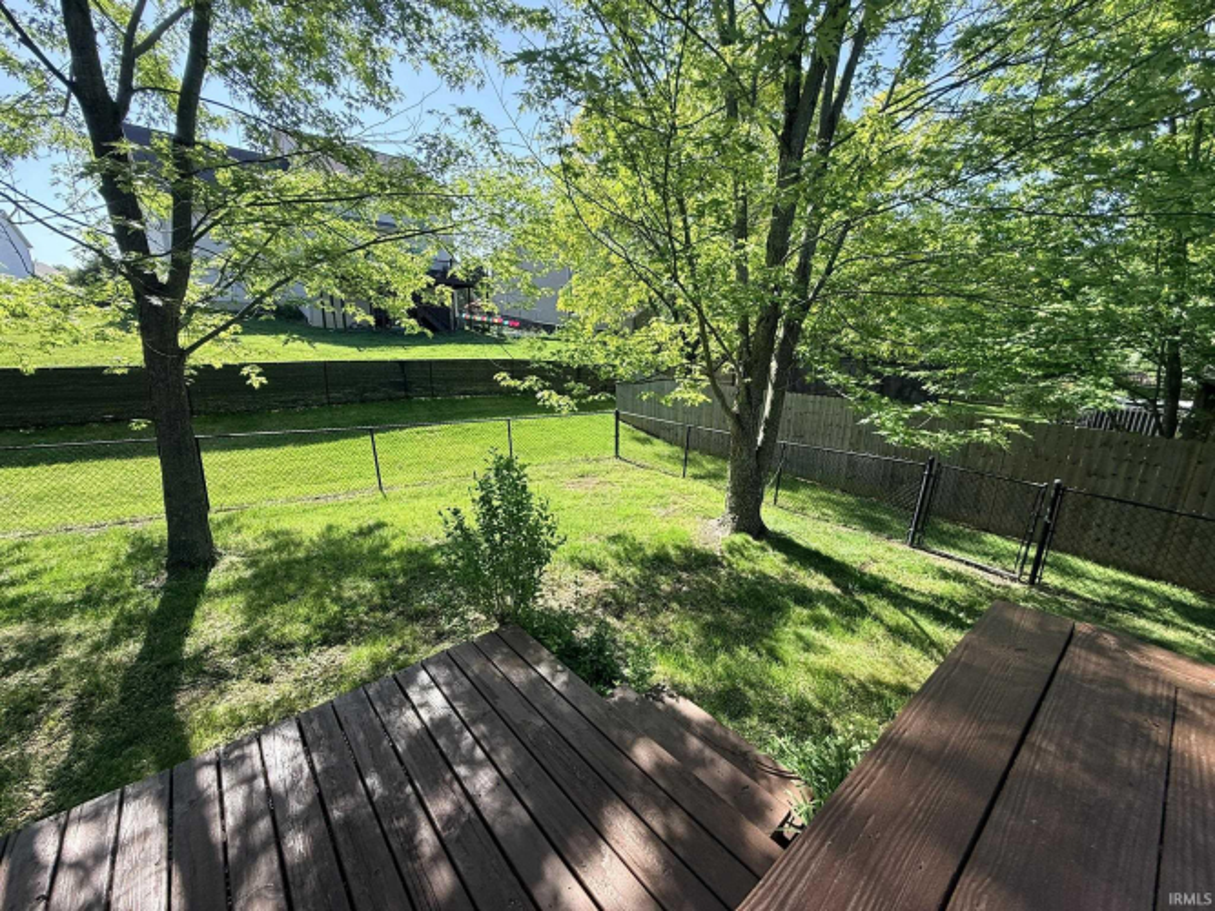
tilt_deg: -14.8
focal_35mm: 14
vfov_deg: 85.7
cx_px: 608
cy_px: 456
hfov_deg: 102.1
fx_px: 491
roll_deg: -0.5
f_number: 2.2
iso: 50
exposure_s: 1/468
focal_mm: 2.22
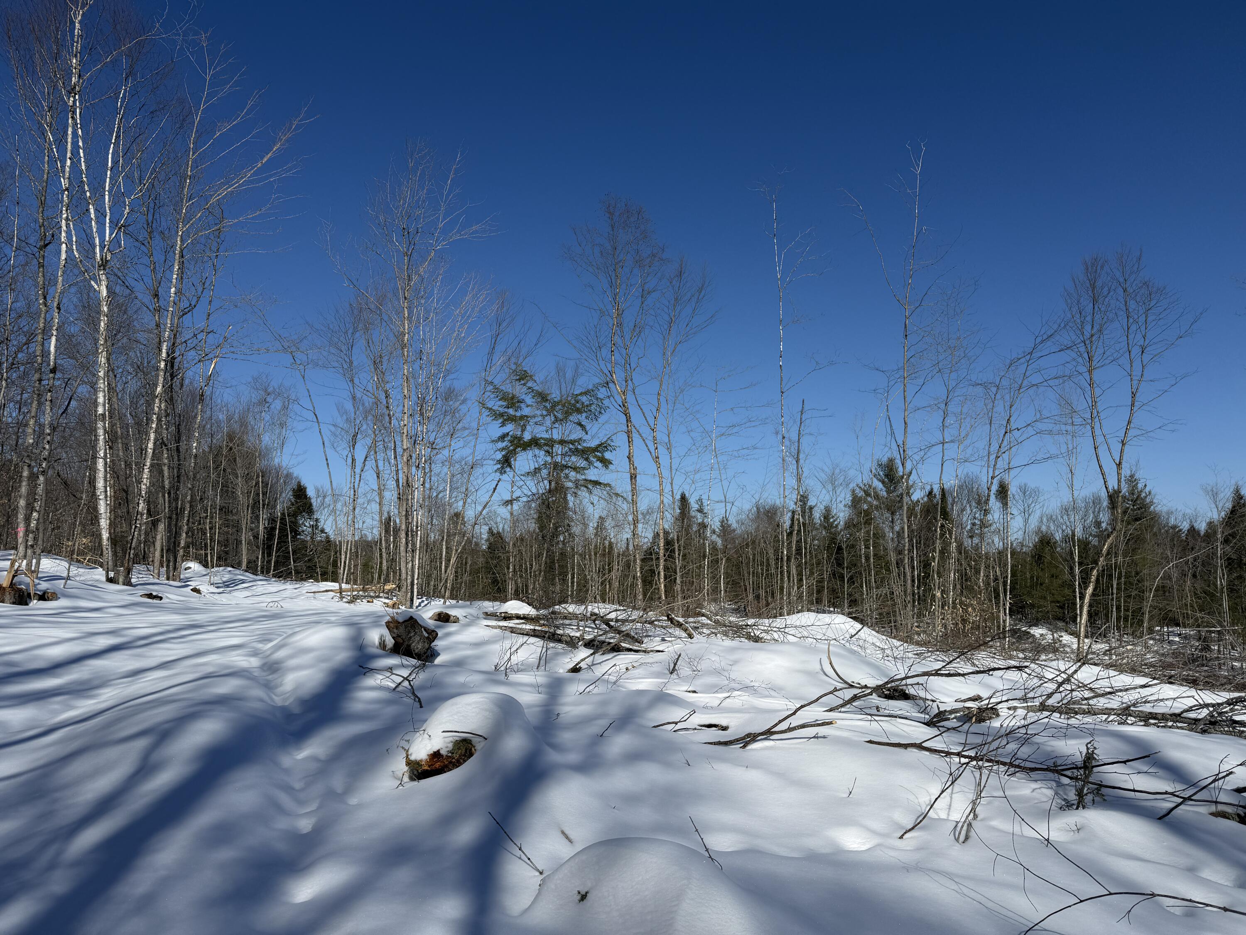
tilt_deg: +6.5
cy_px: 468
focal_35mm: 24
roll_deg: -0.5
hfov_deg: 71.6
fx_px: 864
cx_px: 623
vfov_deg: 56.8
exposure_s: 1/10309
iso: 80
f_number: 1.78
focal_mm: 6.76
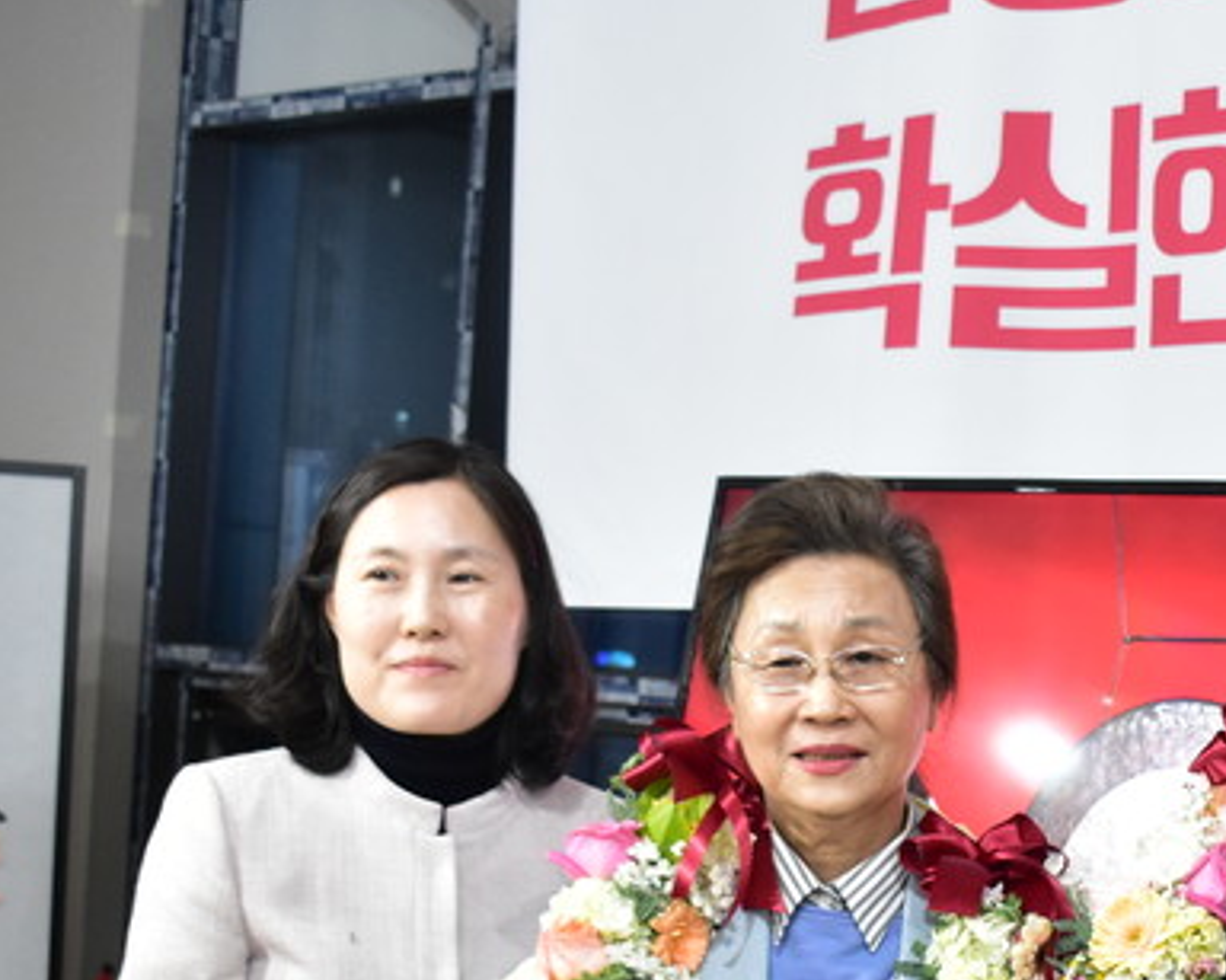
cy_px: 883
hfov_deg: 19.4
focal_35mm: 95
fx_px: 3453
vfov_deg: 16.0
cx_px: 1315
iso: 1600
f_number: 5
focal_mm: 27
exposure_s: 1/30
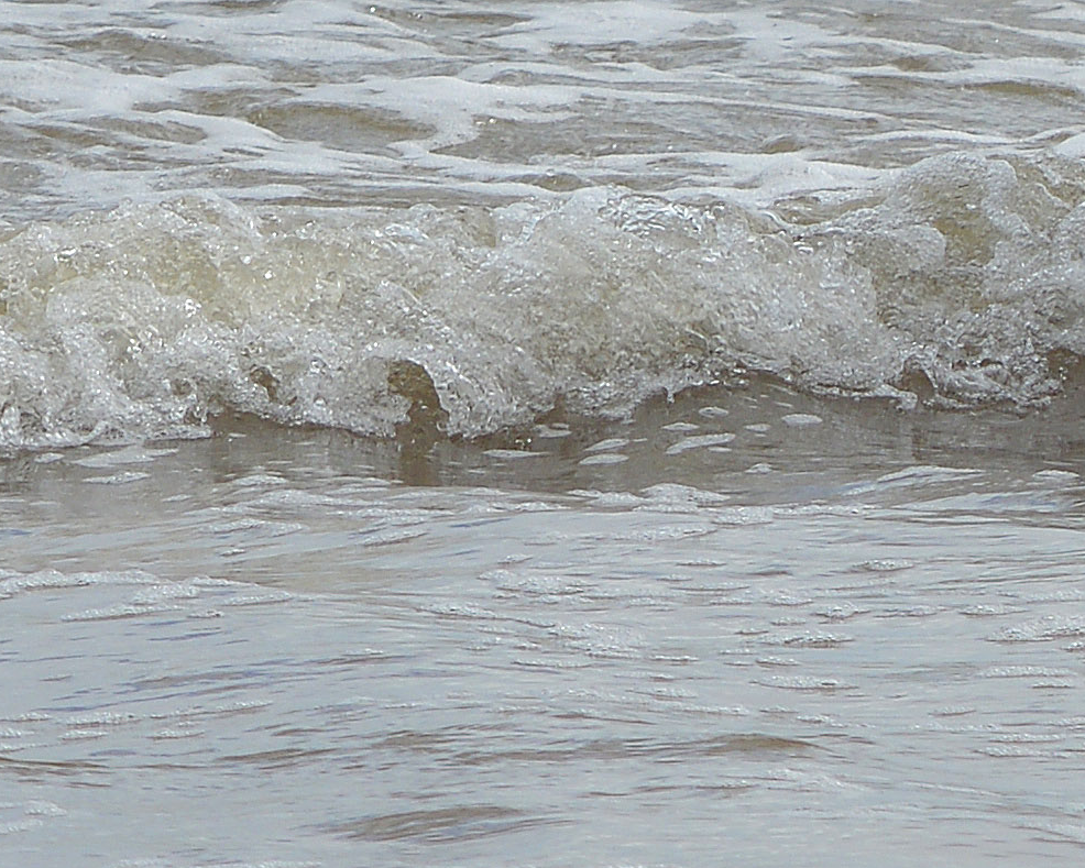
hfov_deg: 3.1
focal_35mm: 618
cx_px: 2795
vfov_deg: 2.5
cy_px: -582
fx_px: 19847
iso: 100
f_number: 8
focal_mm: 72
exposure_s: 1/500
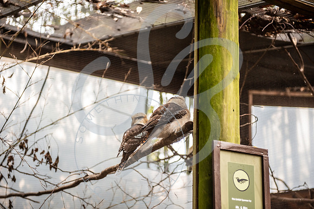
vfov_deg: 19.5
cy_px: 104
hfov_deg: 28.8
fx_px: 611
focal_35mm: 70
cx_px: 157
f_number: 2.8
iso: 1000
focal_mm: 70
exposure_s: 1/200
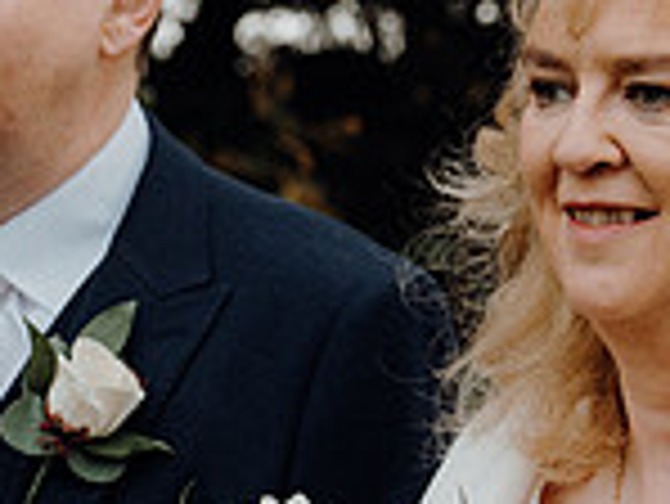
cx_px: 247
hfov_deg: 13.5
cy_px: 565
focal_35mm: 146
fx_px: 2828
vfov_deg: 10.1
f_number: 3.5
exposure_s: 1/250
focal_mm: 39
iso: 1600
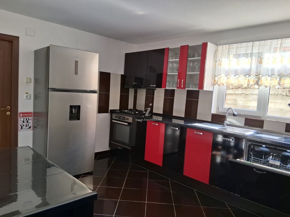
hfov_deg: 67.3
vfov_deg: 53.1
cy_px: 108
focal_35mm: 26
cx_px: 145
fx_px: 218
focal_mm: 3.98
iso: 160
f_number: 1.8
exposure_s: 1/100
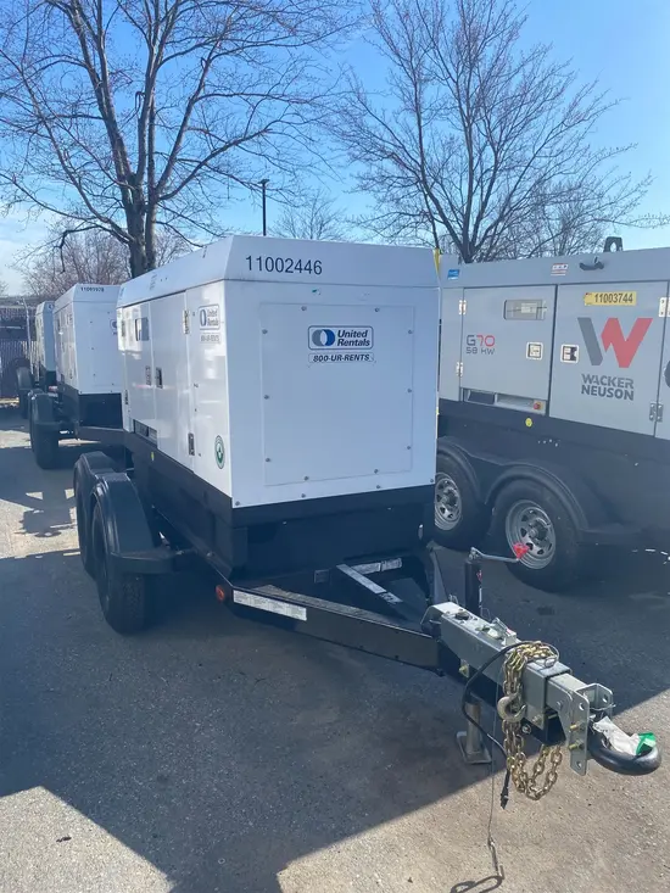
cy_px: 446
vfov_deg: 67.3
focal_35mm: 26
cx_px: 335
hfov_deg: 53.1
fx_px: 671
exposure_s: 1/2358
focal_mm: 4.25
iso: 32
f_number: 1.8
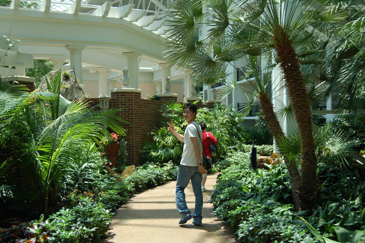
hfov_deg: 46.4
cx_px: 182
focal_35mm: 42
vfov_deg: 31.8
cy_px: 122
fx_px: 425
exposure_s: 1/160
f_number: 6.3
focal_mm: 28
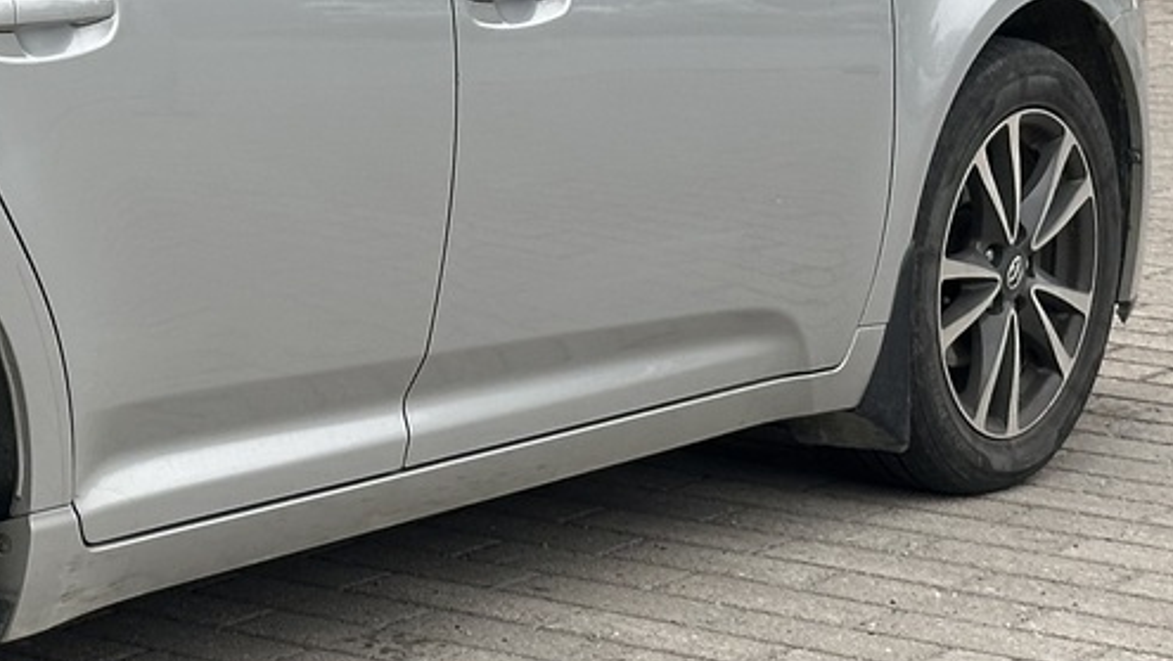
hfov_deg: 13.6
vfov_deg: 8.0
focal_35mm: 152
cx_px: -396
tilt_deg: -6.8
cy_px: 43
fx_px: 4730
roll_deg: -0.3
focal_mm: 6.86
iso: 64
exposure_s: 1/672
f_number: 1.78
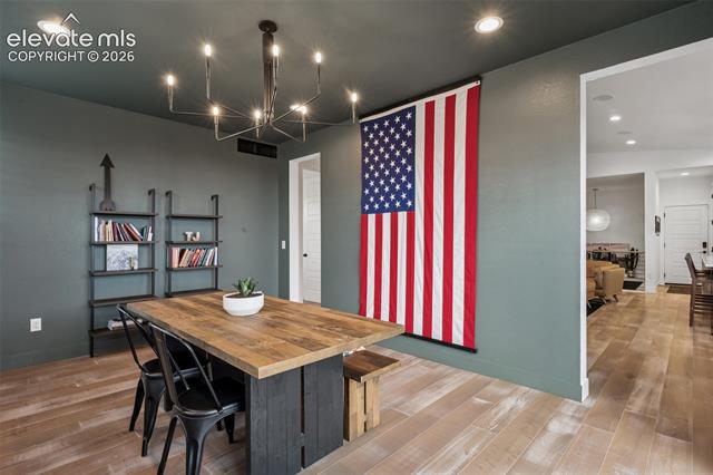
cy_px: 238
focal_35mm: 18
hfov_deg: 91.6
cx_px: 356
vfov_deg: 68.8
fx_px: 346
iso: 100
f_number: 11
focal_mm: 17.5
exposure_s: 1
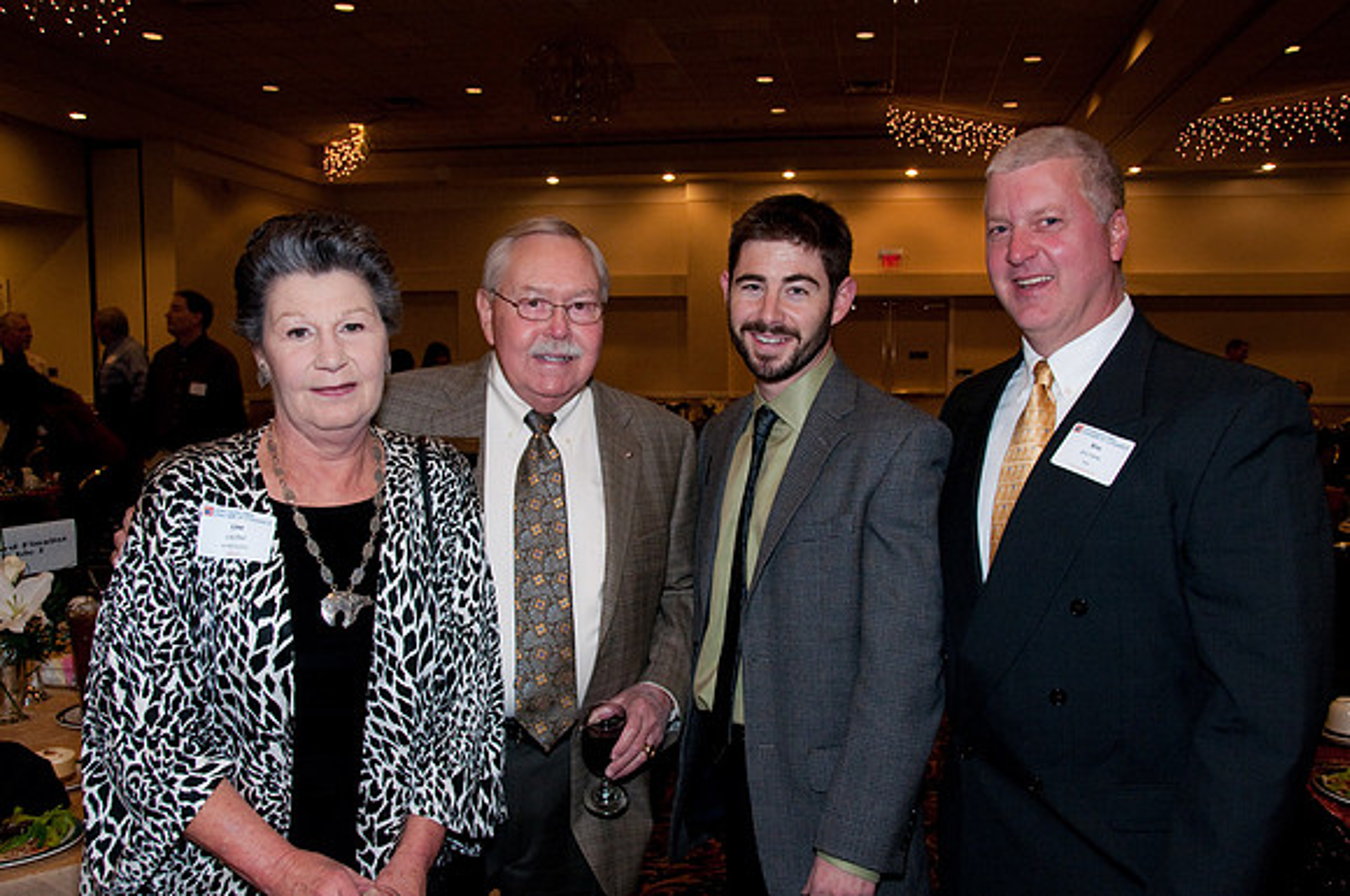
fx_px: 1123
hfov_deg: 62.0
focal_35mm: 30
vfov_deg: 43.5
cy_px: 448
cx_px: 675
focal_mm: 20
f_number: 6.3
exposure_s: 1/60
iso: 640
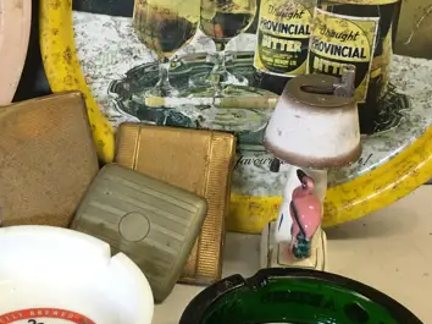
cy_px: 201
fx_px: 1048
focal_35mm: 84
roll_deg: -0.4
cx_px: 10
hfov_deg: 22.5
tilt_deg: -31.9
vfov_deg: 17.5
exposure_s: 1/33
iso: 40
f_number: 2.2
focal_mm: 4.15
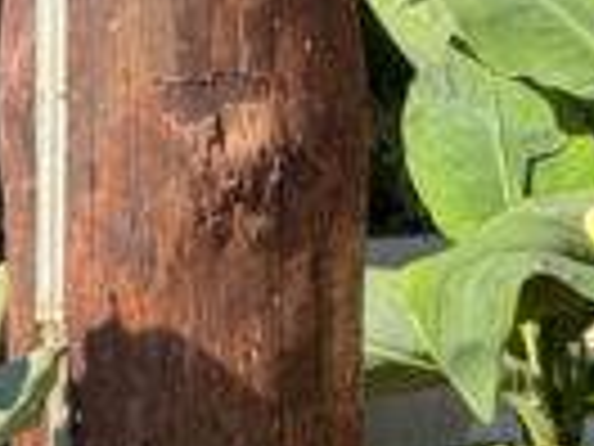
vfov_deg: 2.1
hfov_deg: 2.8
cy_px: -437
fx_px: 12012
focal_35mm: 700
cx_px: 1526
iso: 50
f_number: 2.8
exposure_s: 1/391
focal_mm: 15.7
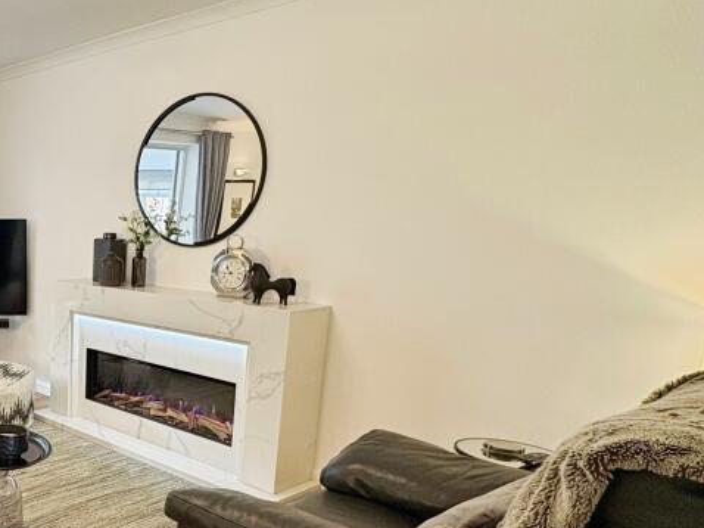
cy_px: 445
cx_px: -49
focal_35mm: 30
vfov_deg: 43.8
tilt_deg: -16.3
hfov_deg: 46.4
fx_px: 610
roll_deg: +0.1
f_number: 2.2
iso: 160
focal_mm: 2.22
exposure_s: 1/50
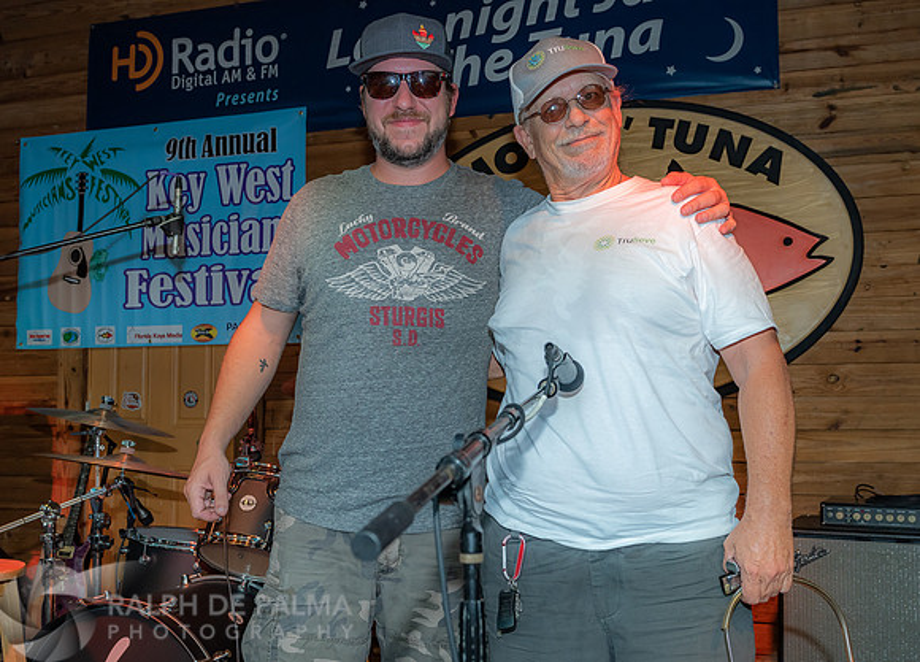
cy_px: 345
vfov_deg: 34.8
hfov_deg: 47.1
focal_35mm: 40
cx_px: 474
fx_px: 1056
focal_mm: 31
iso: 800
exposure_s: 1/160
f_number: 5.6
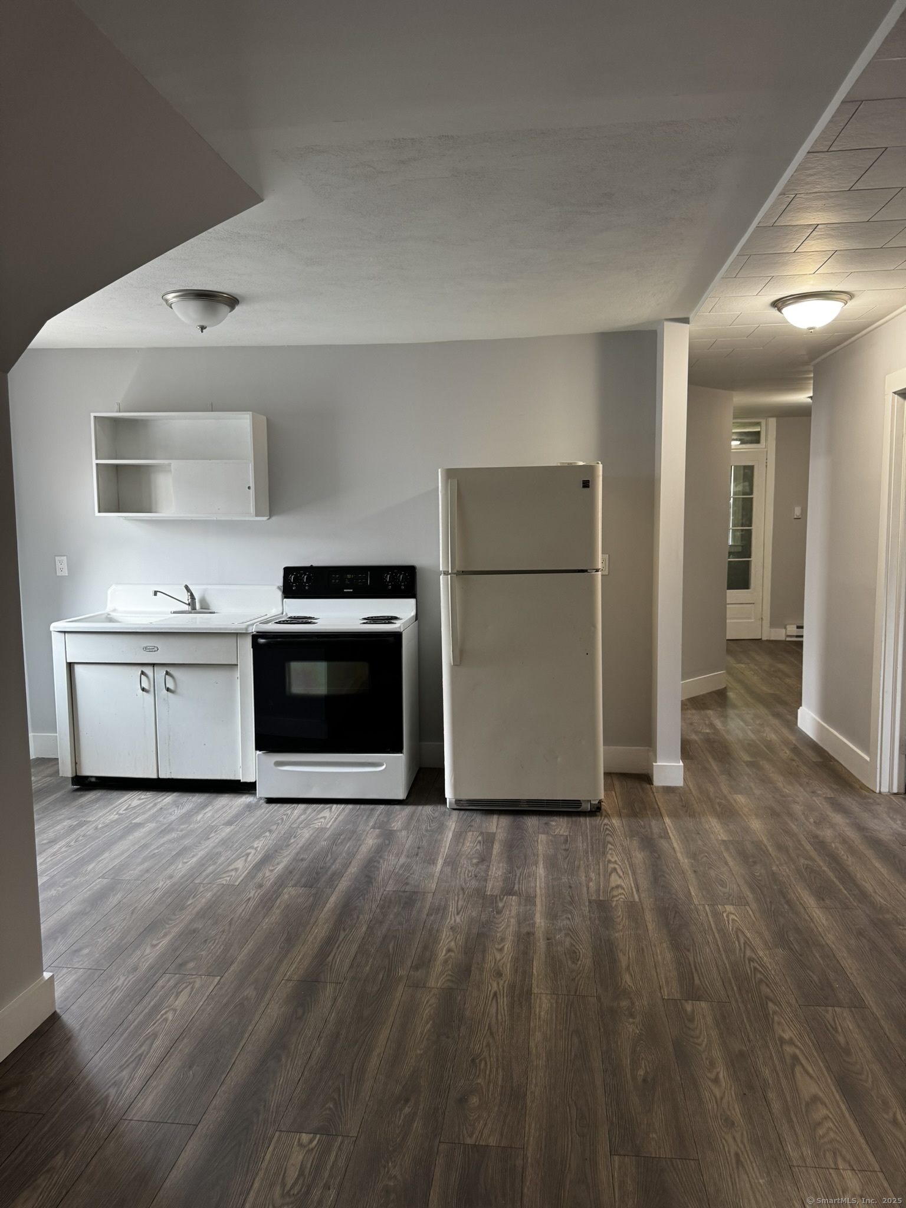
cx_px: 453
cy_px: 604
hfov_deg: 56.8
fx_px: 838
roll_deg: +1.3
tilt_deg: -5.6
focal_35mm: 24
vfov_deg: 71.6
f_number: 1.78
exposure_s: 1/60
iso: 160
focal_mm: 6.76
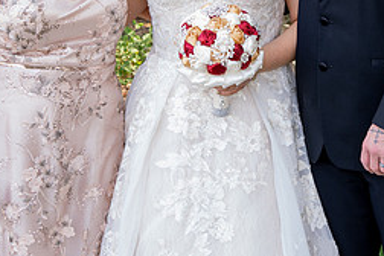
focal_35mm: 68
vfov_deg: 19.5
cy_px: 7
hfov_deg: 29.2
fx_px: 725
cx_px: 289
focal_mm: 28
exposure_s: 1/125
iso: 500
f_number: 5
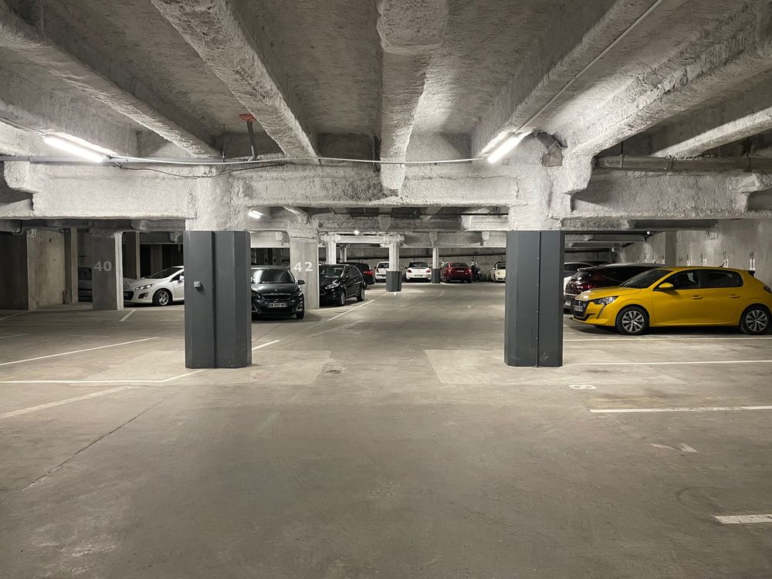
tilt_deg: -2.0
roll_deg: +0.1
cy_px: 290
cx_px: 386
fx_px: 580
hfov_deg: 67.3
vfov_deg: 53.1
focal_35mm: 26
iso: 500
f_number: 1.6
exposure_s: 1/60
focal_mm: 4.2
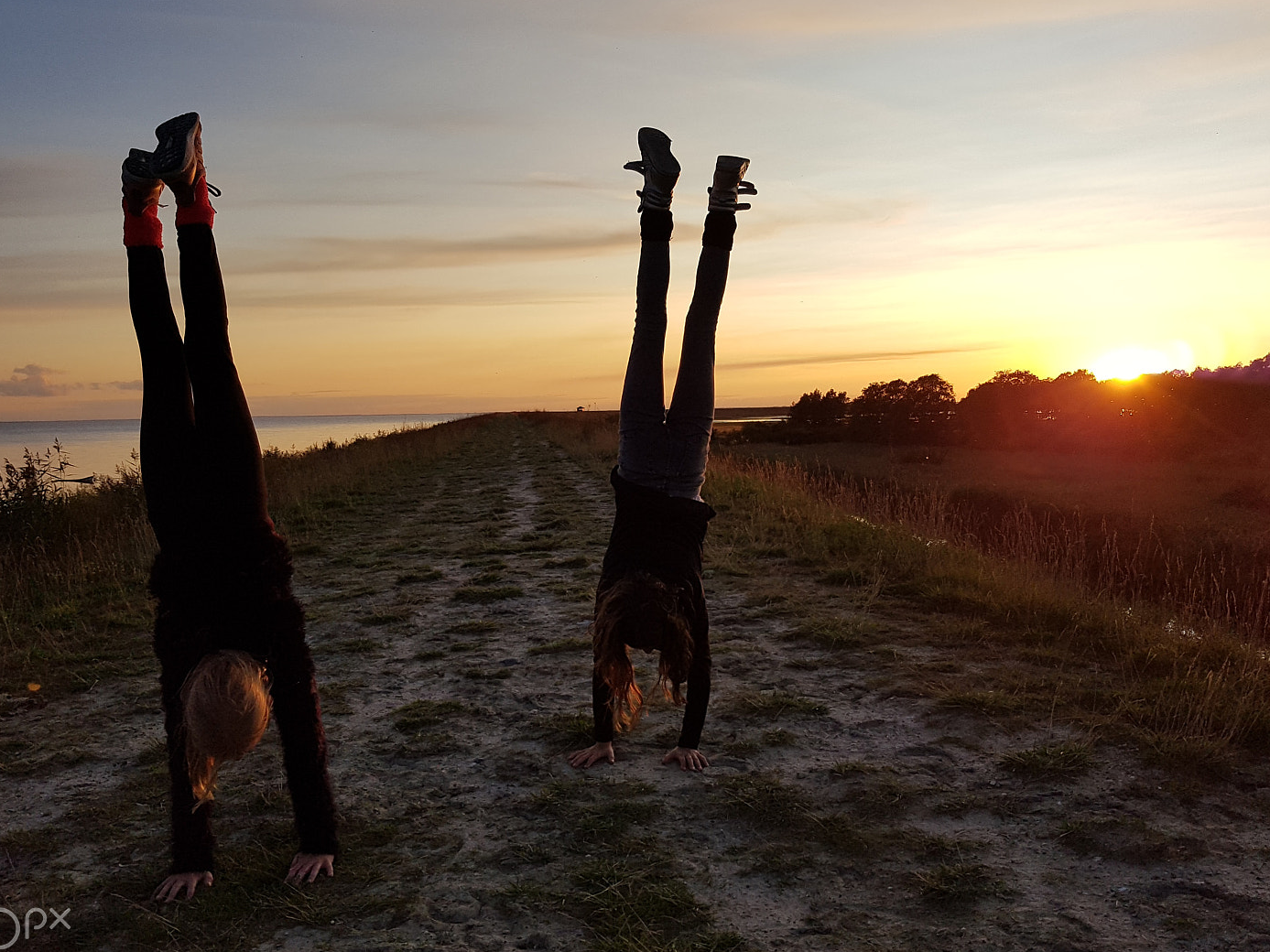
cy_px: 500
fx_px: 1101
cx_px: 576
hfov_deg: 59.9
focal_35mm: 30
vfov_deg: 46.8
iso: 50
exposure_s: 1/1092
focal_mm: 4.2
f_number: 1.7
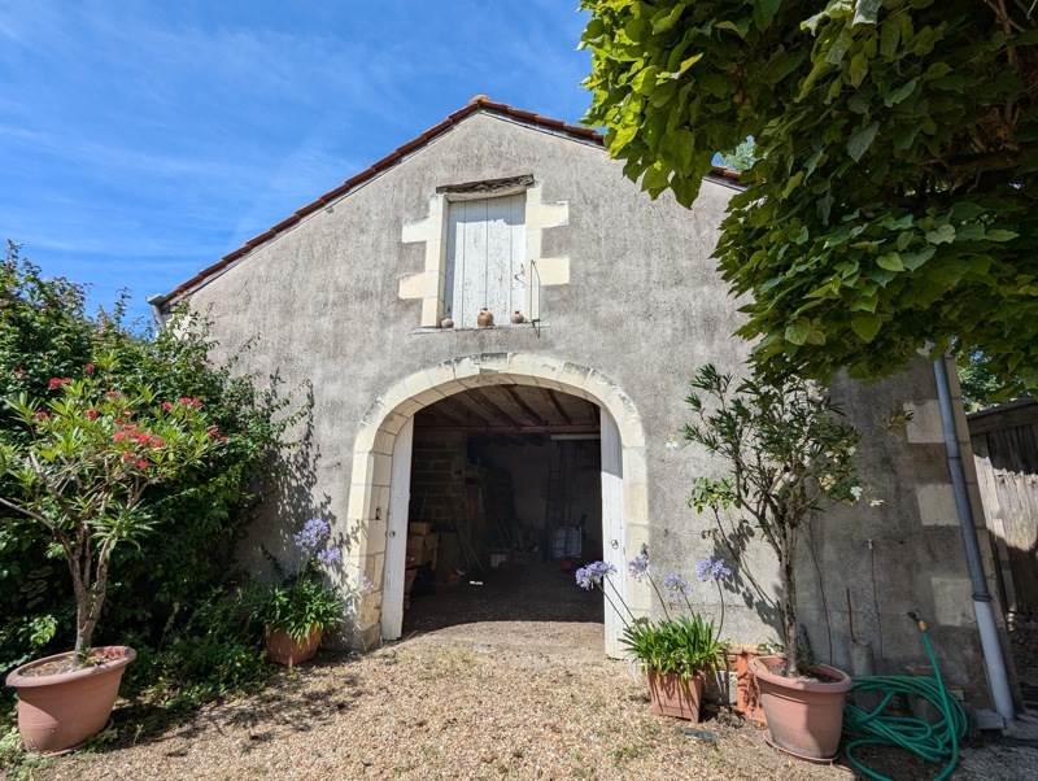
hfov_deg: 94.4
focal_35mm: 16
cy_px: 390
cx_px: 519
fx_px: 480
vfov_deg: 78.2
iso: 50
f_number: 2.2
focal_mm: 2.35
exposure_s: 1/1770
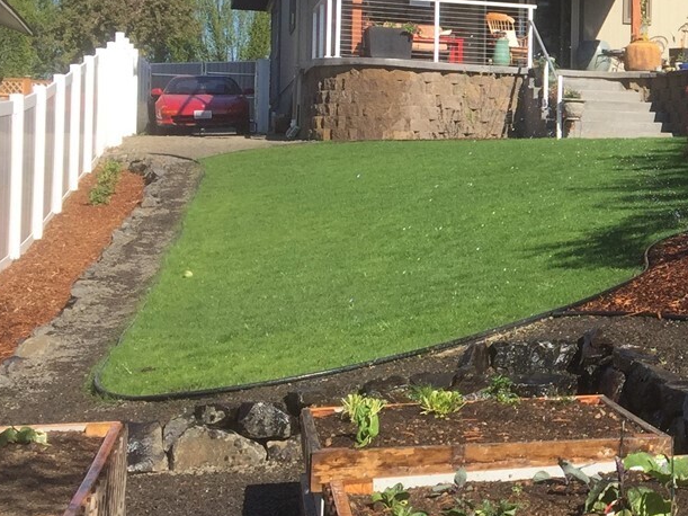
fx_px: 1510
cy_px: 194
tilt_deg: +1.7
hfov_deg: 23.2
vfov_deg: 19.3
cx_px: 855
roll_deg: -2.7
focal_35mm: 76
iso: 32
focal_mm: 4.15
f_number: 2.2
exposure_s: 1/1276
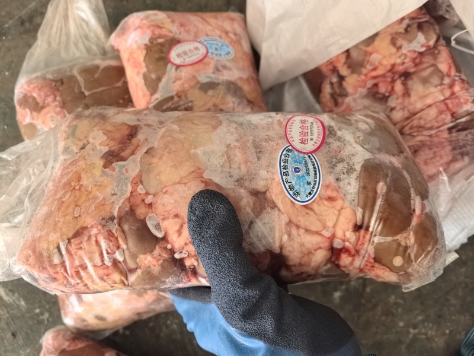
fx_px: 370
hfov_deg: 65.3
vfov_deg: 51.4
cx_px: 237
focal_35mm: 27
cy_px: 178
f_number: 2
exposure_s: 1/167
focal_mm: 6.98
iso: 640
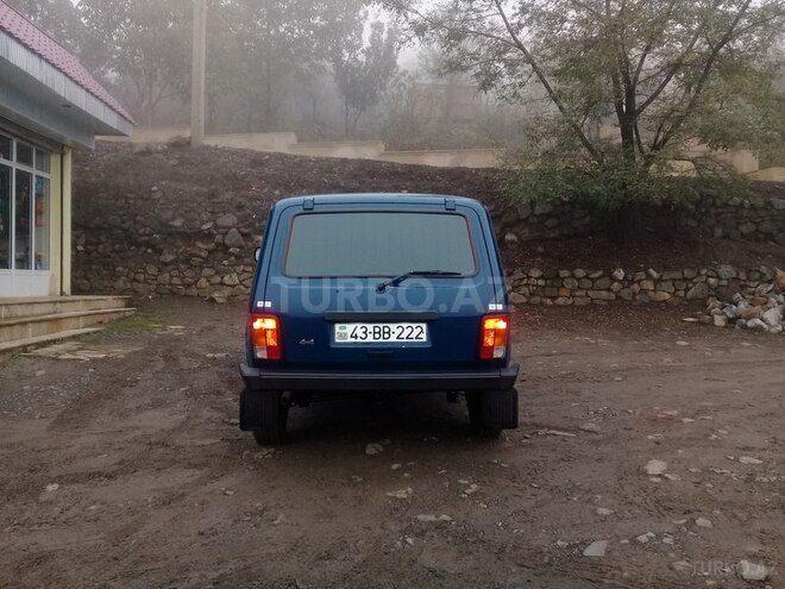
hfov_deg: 58.4
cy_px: 294
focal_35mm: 31
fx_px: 703
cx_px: 392
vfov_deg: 45.4
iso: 64
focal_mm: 3.3
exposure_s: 1/133
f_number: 2.2
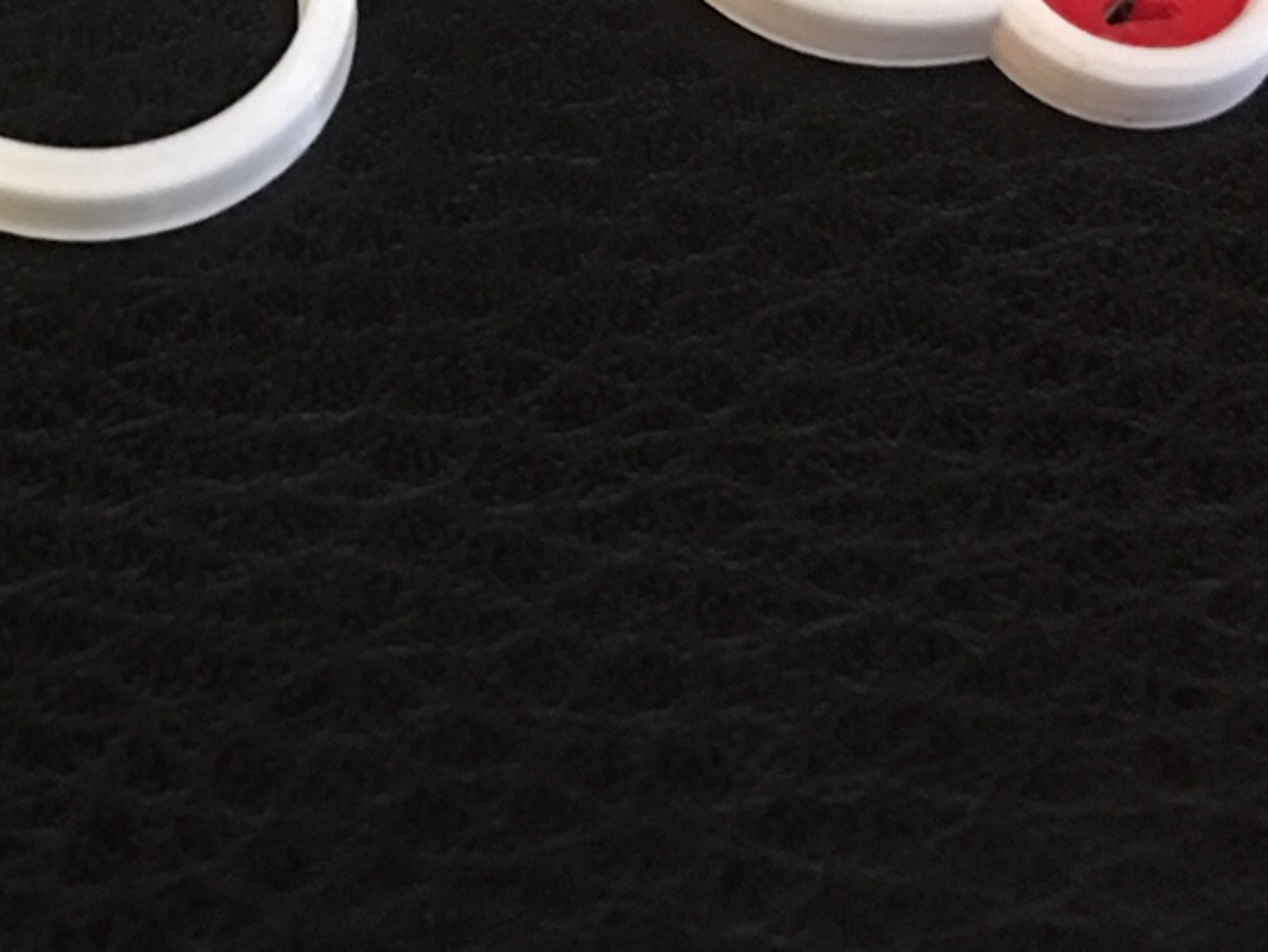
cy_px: 31
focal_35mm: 95
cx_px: 62
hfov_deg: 20.1
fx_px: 3482
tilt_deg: -60.0
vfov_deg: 15.3
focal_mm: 4.15
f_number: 2.2
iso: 200
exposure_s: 1/4
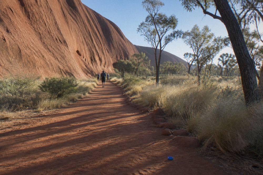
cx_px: 132
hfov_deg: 51.9
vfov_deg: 35.9
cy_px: 88
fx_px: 270
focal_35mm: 37
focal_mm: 37
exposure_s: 1/640
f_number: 4.5
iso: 200
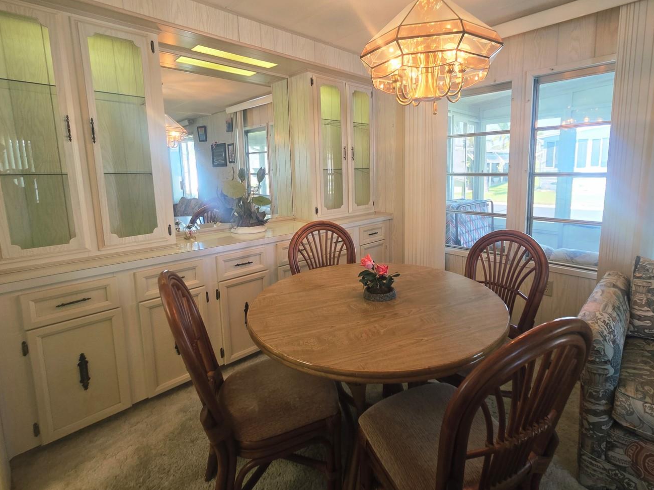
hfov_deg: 94.2
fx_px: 302
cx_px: 361
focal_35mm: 16
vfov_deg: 77.7
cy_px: 212
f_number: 2.2
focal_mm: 2.2
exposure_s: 1/60
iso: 125
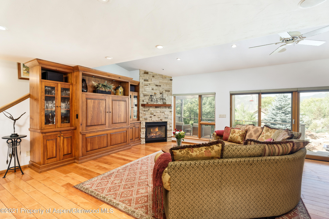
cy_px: 110
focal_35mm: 17
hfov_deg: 93.3
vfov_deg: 70.5
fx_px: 155
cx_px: 164
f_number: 7.1
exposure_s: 1/10
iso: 400
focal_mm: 17
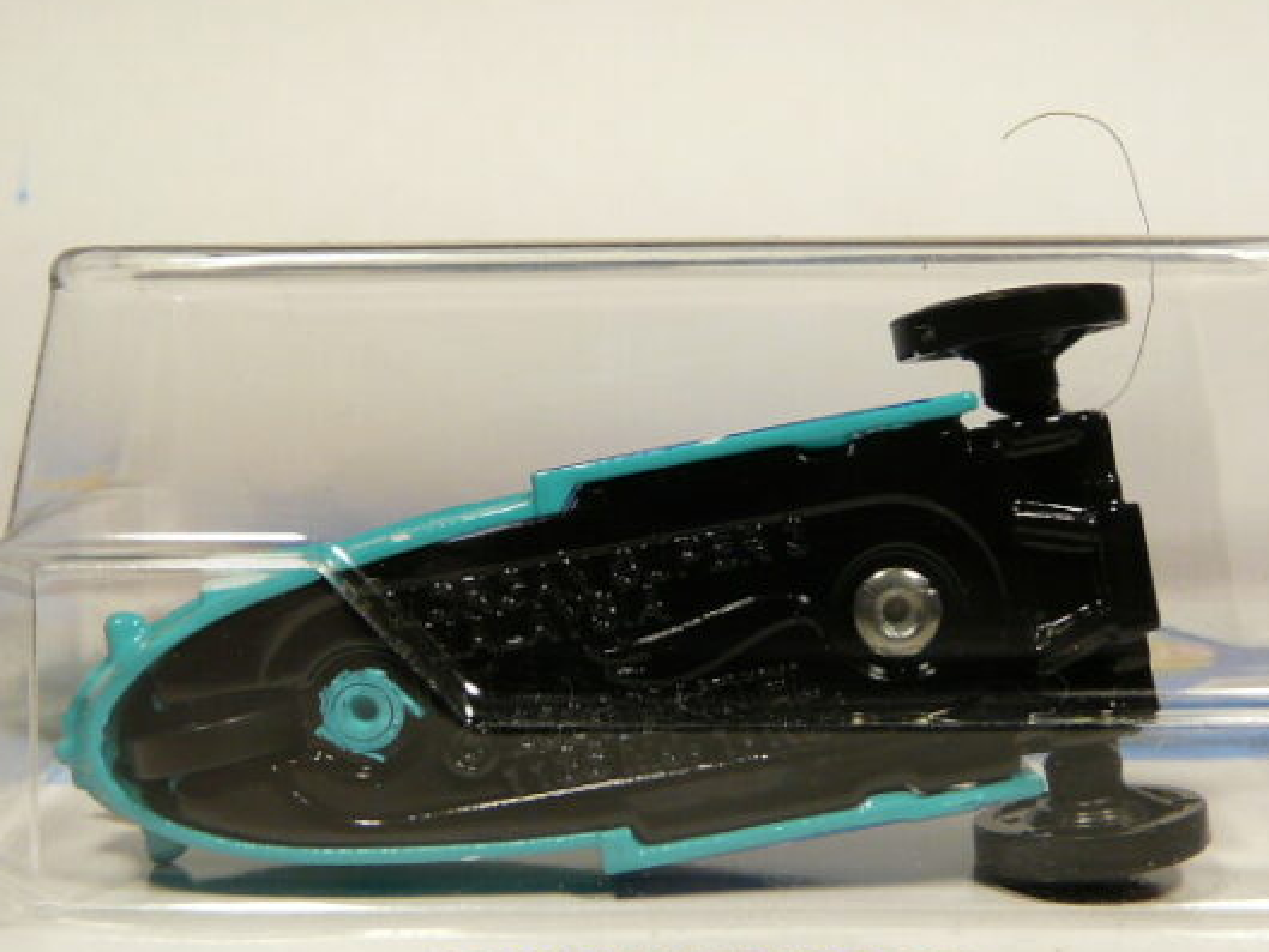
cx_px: 643
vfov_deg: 28.6
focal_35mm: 51
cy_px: 506
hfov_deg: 37.5
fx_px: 1870
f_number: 2.8
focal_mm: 4.6
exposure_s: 1/100
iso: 100
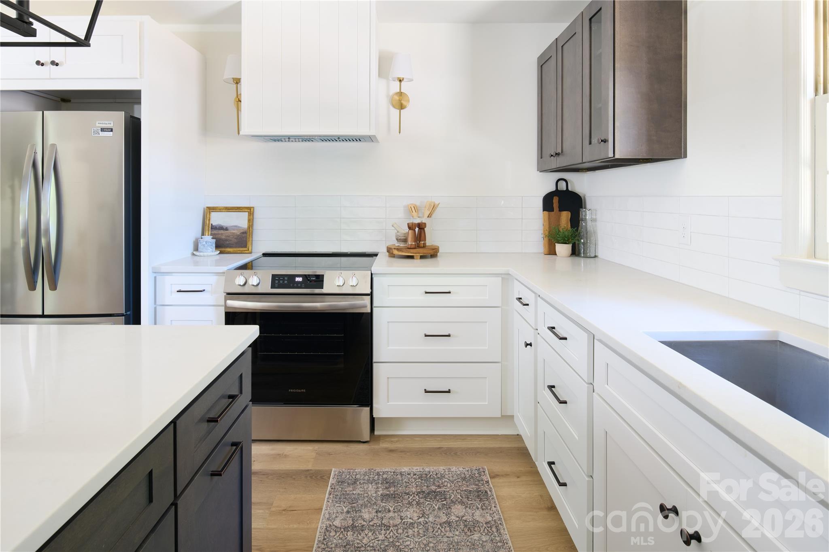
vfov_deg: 64.5
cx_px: 414
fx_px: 437
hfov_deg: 86.9
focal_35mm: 19
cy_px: 276
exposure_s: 1/1.59
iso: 250
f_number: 11
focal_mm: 19
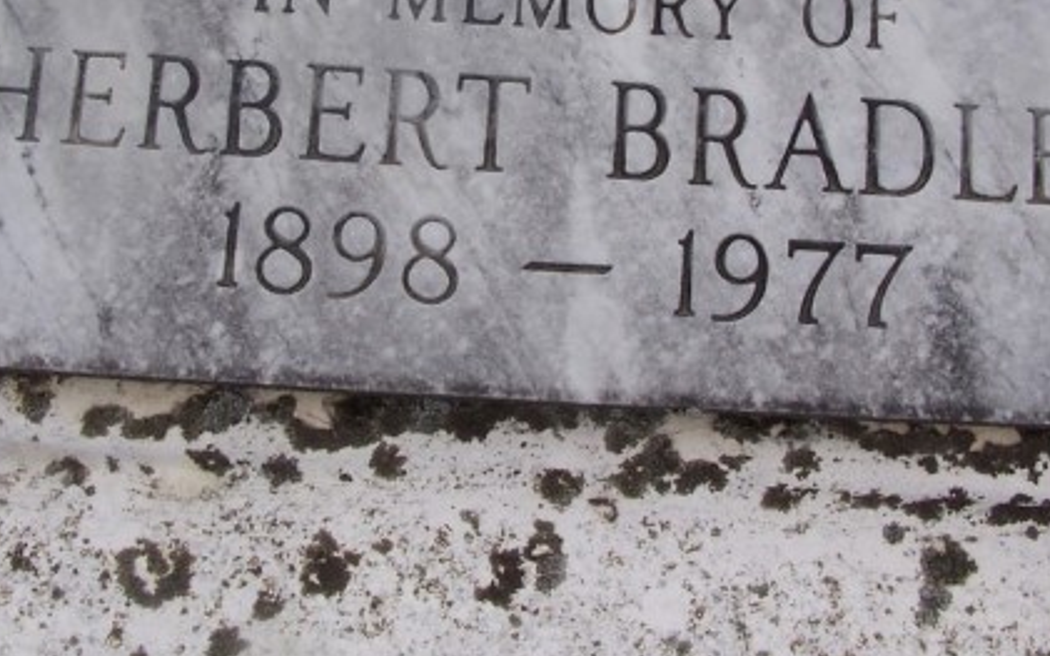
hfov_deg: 30.6
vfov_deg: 19.2
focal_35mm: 67
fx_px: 1917
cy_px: 133
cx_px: 514
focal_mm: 6.3
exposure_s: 1/350
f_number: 5.6
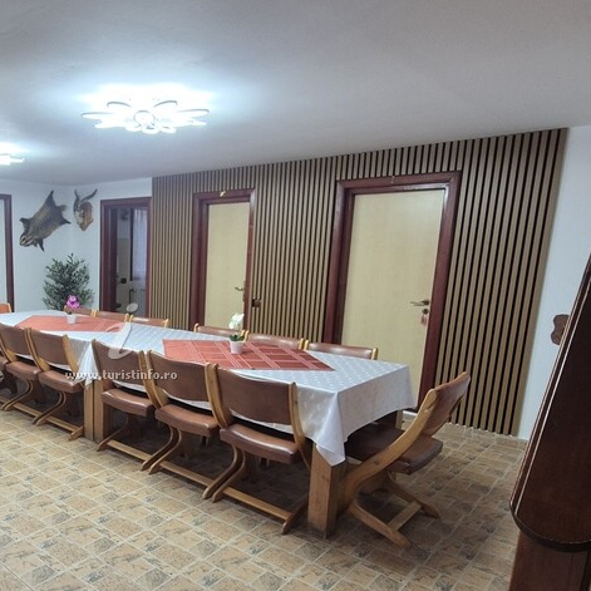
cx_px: 133
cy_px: 351
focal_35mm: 25
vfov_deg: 62.4
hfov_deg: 58.9
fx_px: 483
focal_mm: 2.2
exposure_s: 1/50
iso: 125
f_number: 2.2
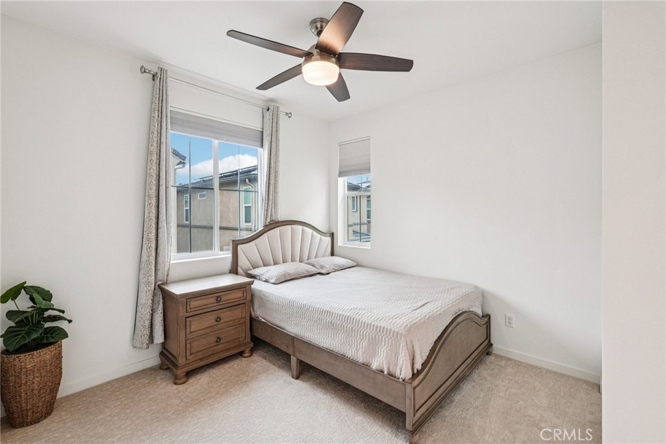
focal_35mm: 16
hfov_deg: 96.8
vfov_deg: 73.7
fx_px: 296
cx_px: 333
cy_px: 222
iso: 400
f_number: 8
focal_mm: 16
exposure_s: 1/20
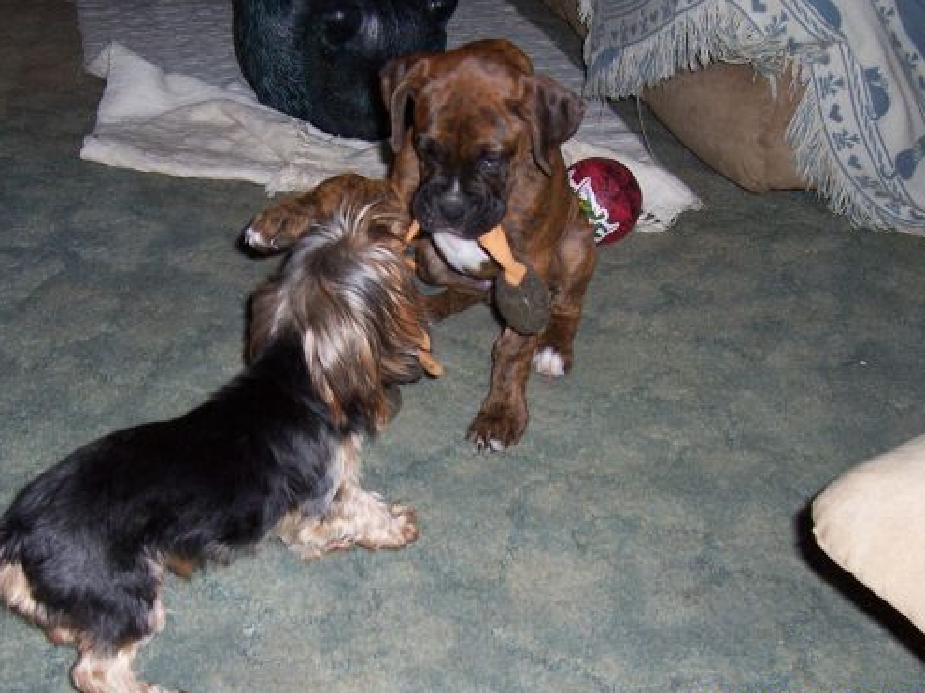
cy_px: 385
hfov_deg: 42.9
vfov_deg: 32.8
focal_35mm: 44
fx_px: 1175
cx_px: 400
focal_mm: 5.6
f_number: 2.7
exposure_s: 1/60
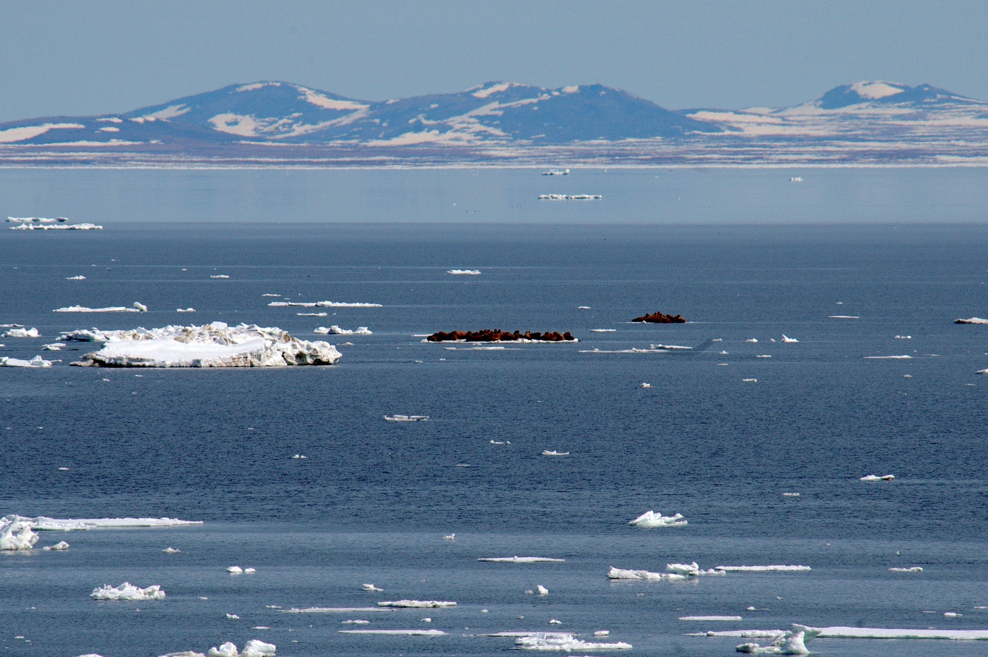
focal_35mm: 682
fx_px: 18703
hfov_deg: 3.0
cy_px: 346
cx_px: 470
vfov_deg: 2.0
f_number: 11
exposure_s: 1/400
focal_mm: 400
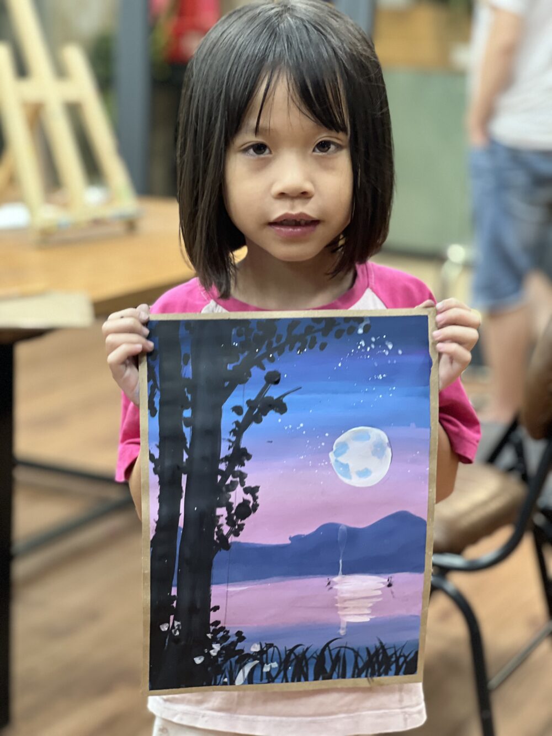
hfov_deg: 19.1
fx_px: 1637
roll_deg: -2.4
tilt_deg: -13.2
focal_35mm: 77
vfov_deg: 25.3
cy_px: 368
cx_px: 276
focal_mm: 9
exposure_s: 1/33
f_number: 2.8
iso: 320
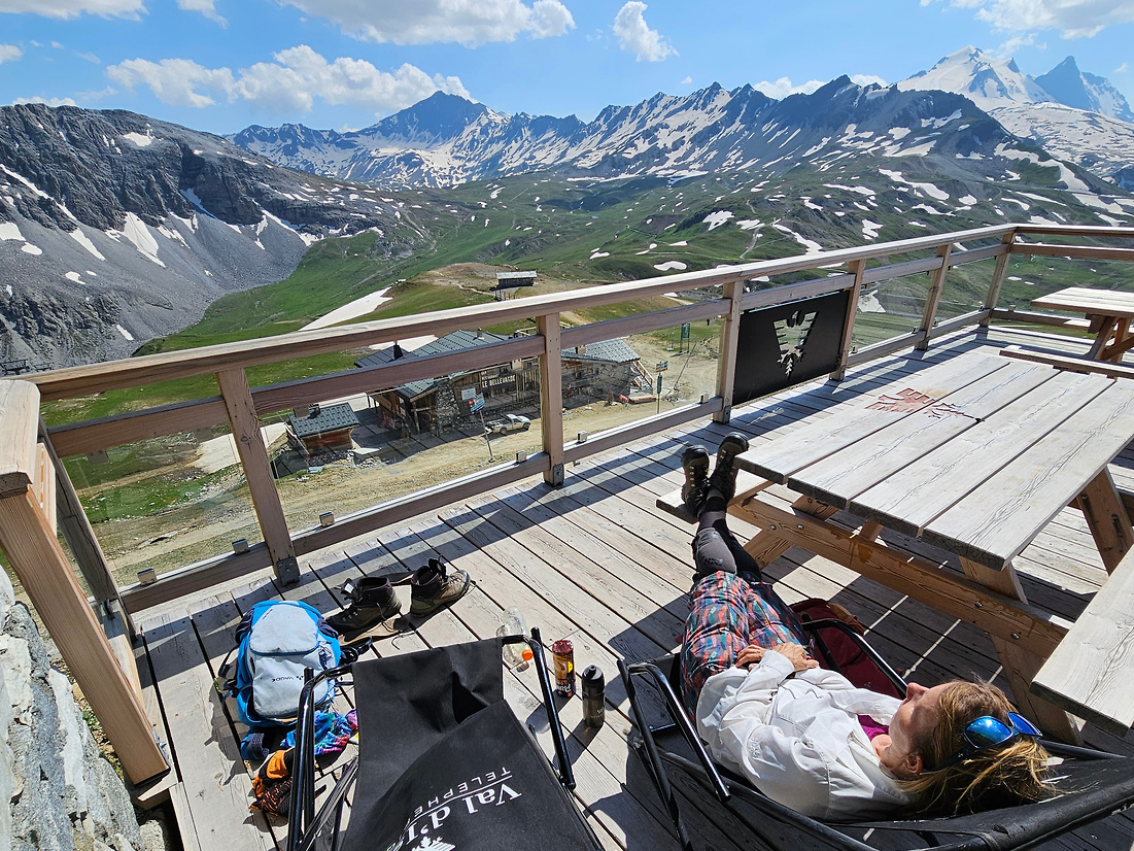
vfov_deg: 74.3
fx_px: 557
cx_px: 562
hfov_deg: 91.0
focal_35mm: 17
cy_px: 490
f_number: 2.2
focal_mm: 2.2
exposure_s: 1/4010
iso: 50
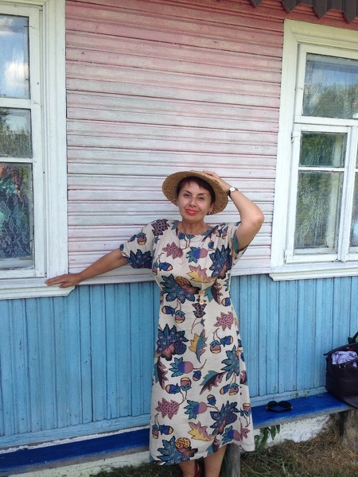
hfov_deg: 42.9
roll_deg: -2.3
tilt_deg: -5.2
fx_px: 455
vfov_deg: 55.4
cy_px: 238
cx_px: 179
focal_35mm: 33
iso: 50
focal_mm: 4.12
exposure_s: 1/261
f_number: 2.4
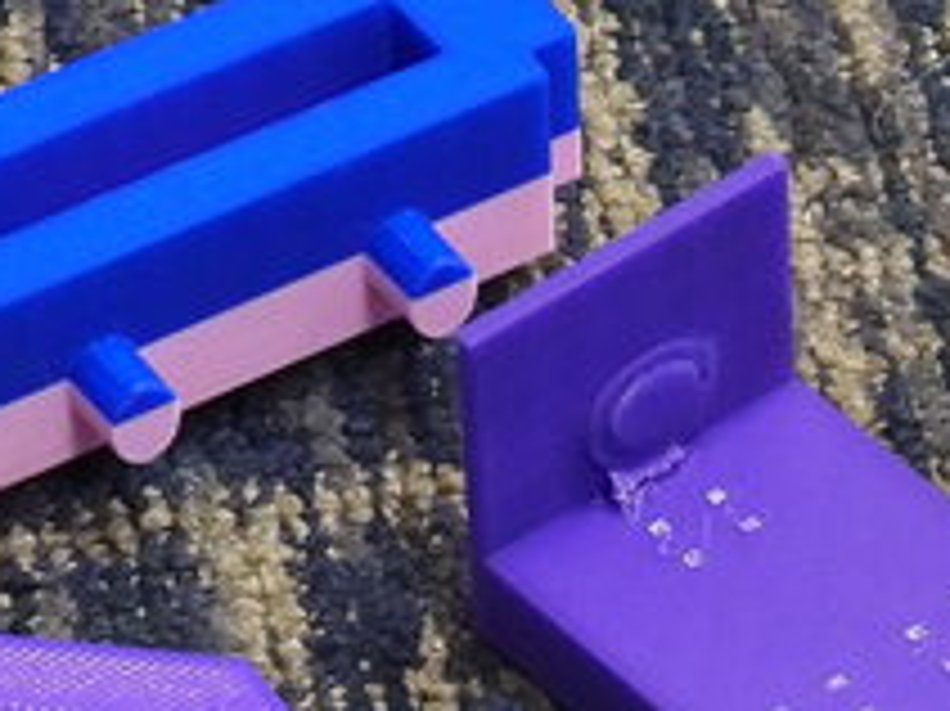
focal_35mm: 291
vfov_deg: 5.1
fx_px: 7982
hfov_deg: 6.8
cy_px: 936
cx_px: 1126
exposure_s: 1/15
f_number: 3.5
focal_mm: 10.7
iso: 400
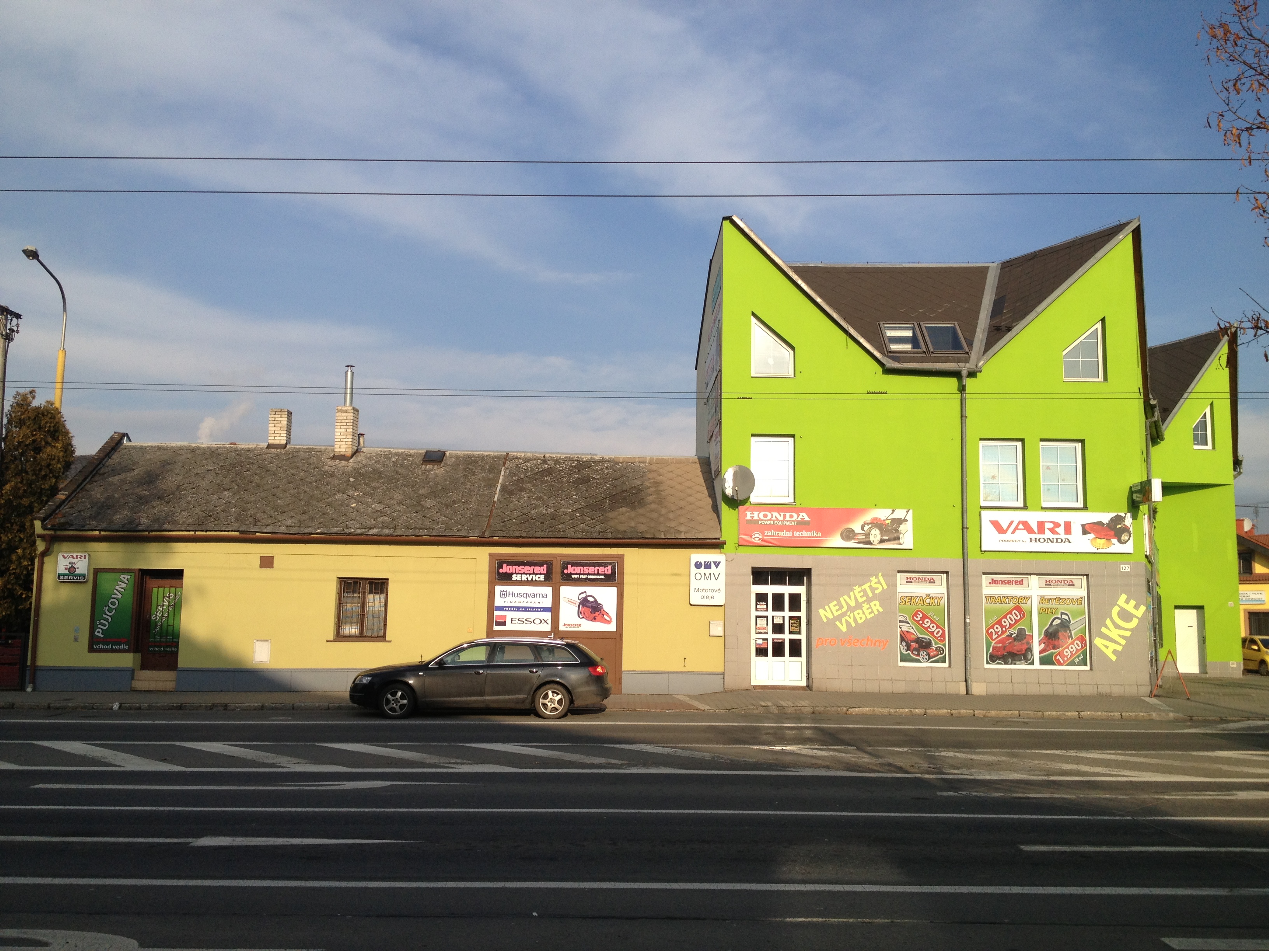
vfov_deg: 40.7
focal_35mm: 35
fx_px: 1283
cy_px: 476
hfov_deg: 52.6
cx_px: 634
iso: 50
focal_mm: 4.28
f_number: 2.4
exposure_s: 1/1577
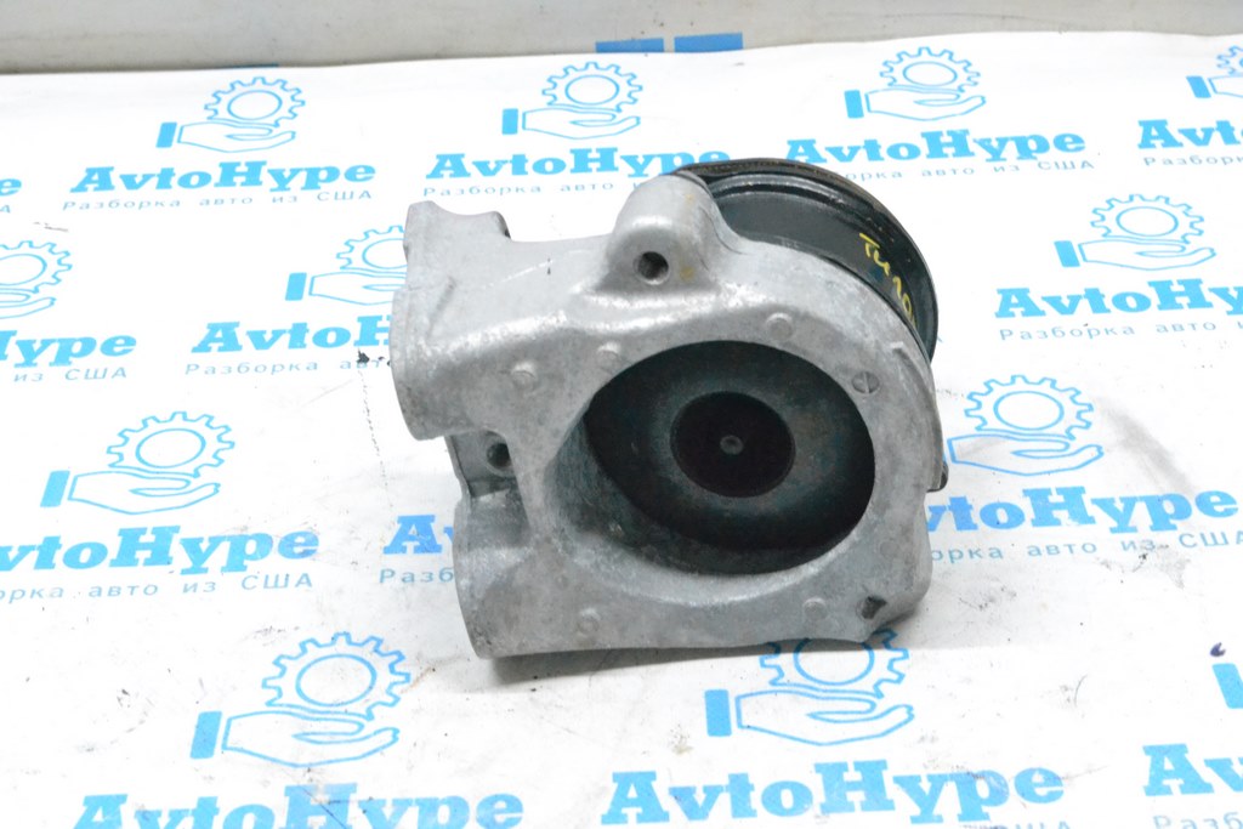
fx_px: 2072
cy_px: 414
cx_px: 622
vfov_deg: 22.6
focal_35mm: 60
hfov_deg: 33.4
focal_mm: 40
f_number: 10
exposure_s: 1/125
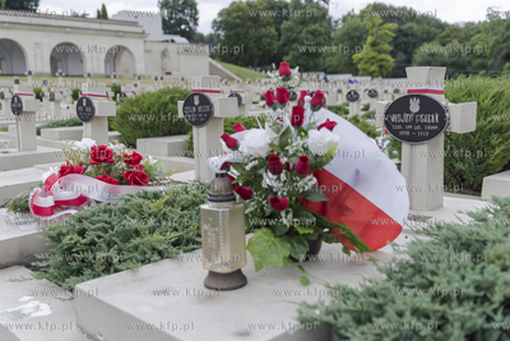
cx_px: 255
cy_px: 170
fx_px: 538
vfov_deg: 35.1
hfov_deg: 50.7
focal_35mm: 38
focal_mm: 38
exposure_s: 1/800
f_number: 2.8
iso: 100
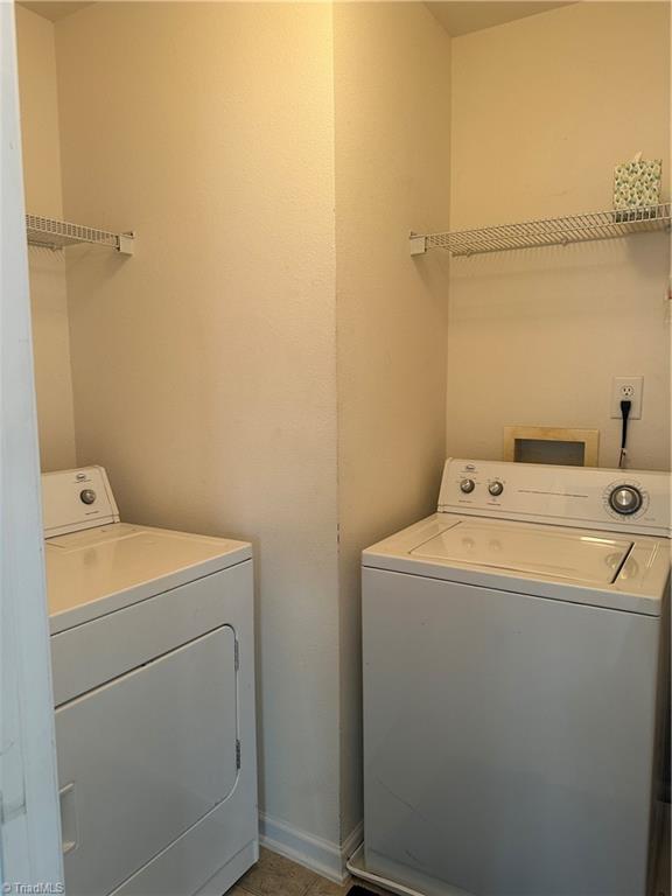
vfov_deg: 71.6
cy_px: 448
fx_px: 621
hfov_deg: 56.8
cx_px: 336
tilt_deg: -8.7
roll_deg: -0.3
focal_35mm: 24
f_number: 1.78
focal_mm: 6.86
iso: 200
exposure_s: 1/60
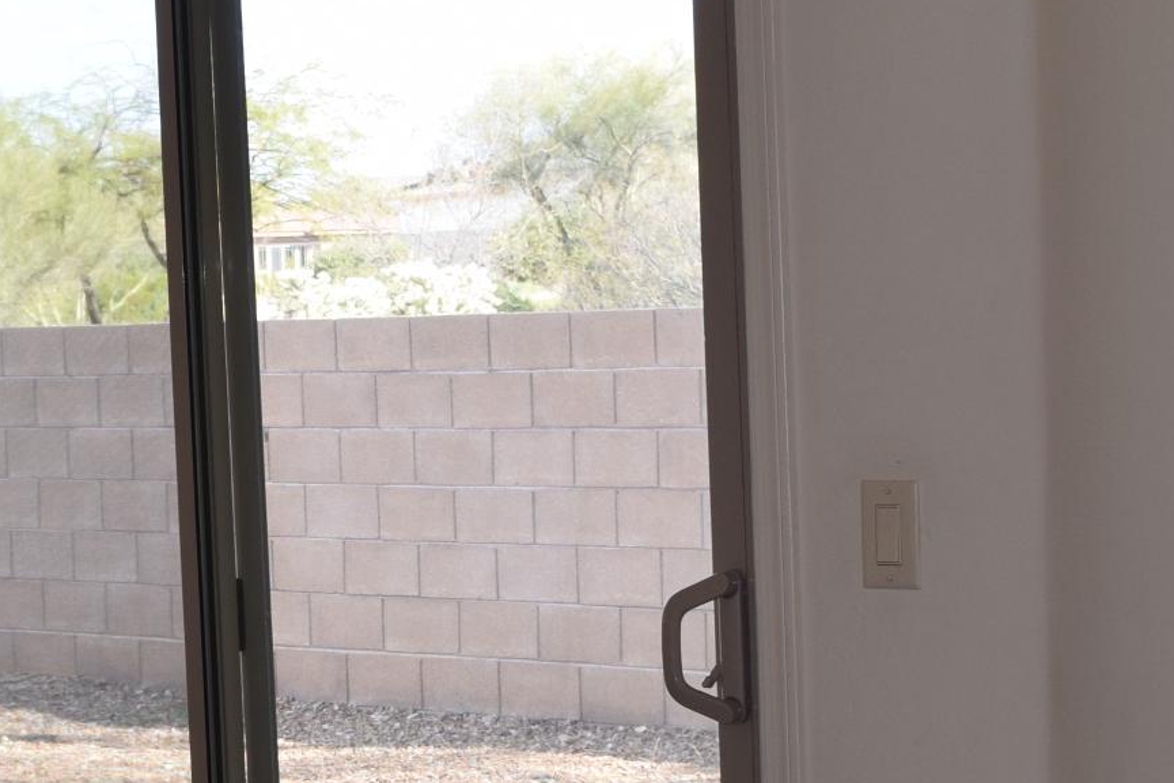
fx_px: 3904
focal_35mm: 120
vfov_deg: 11.4
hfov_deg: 17.0
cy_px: 625
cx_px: 318
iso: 200
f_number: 5.6
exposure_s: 1/125
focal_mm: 23
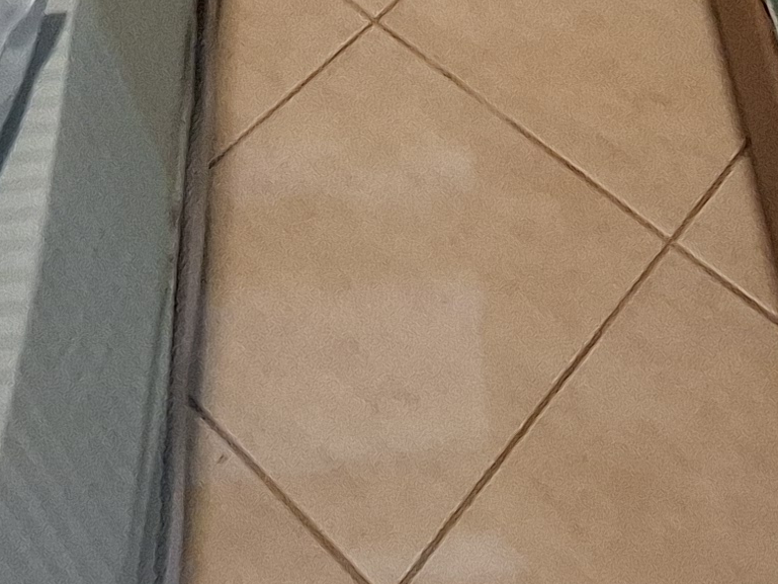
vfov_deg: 14.0
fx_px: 1551
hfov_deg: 28.0
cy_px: -849
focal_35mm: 69
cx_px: 504
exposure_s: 1/24
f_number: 2.2
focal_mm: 1.74
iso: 320
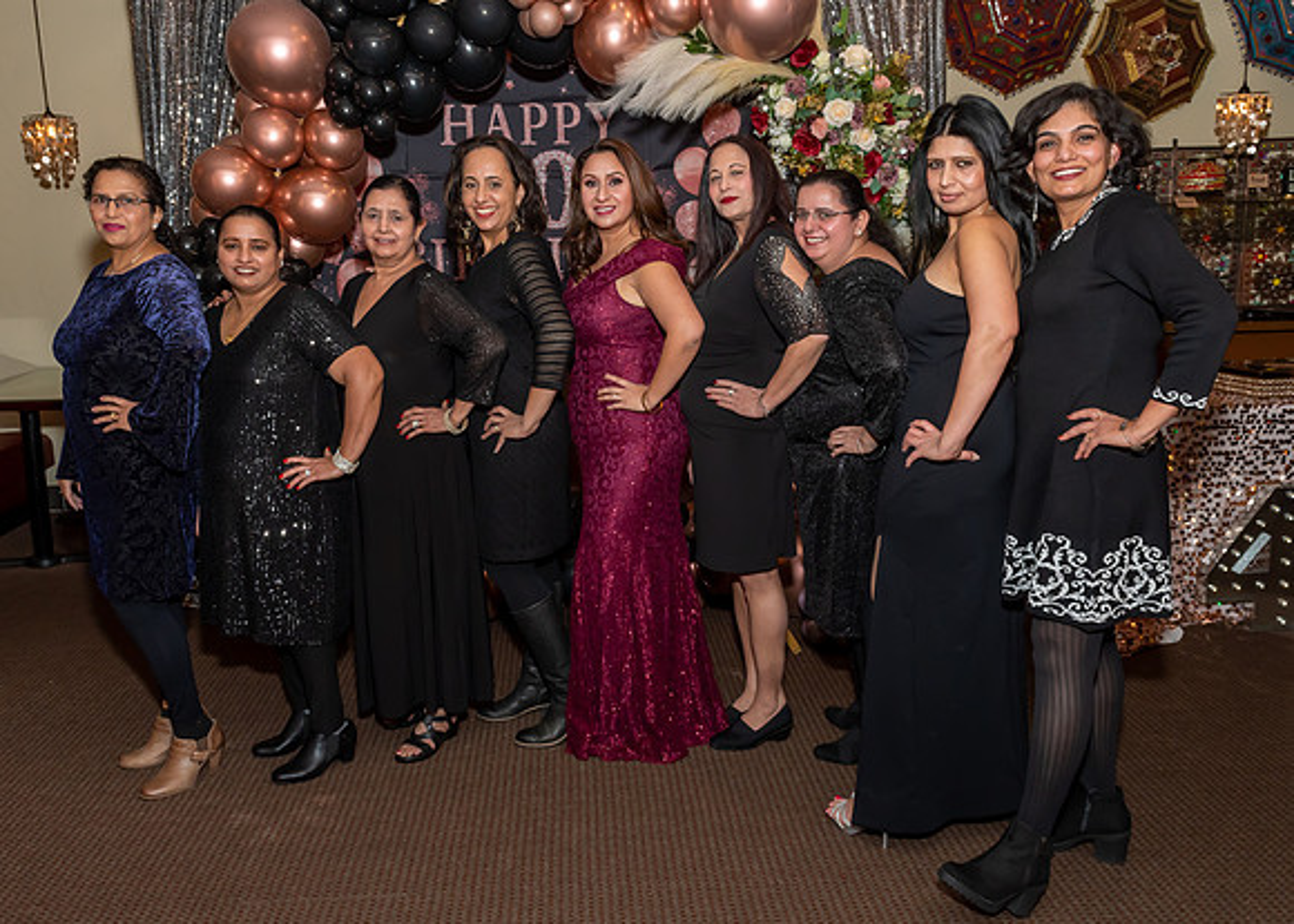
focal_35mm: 30
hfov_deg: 61.2
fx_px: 1094
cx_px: 620
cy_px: 431
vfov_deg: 45.7
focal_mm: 17
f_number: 9
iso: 500
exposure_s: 1/250
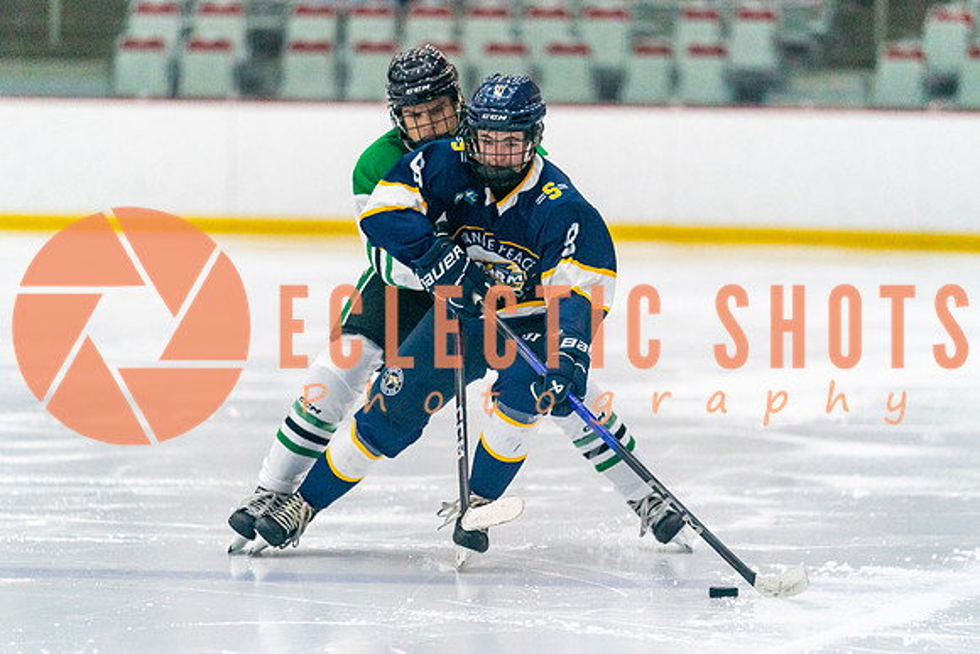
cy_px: 348
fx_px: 7070
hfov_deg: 7.9
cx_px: 475
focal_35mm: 260
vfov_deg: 5.3
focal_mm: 200
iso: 4000
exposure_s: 1/1600
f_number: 2.8
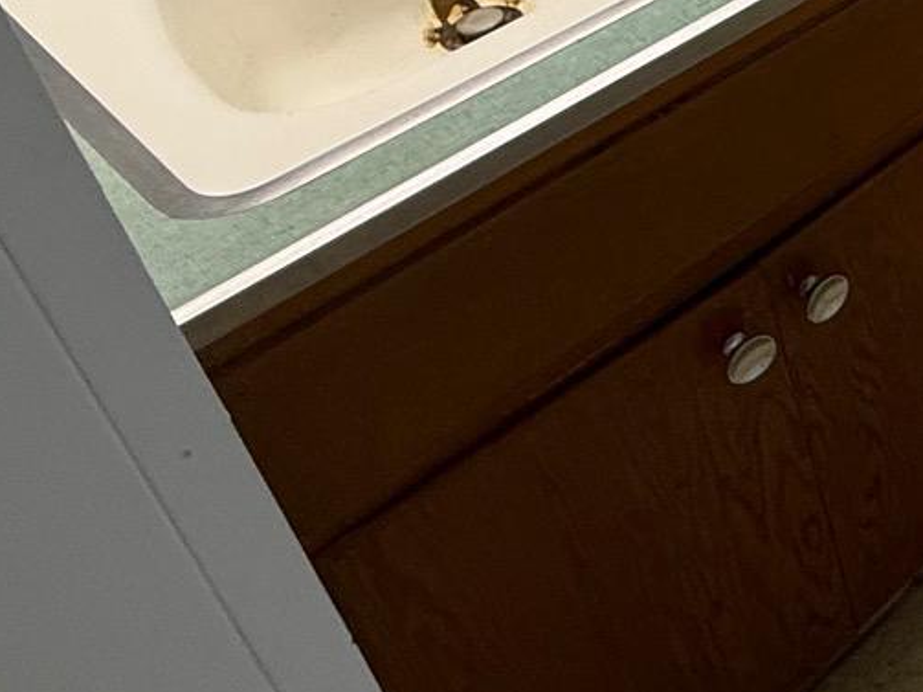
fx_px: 1519
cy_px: -220
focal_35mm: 57
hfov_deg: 24.2
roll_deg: -3.0
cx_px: 1475
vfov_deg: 22.7
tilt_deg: -30.3
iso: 200
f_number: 2.2
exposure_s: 1/60
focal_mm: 2.22
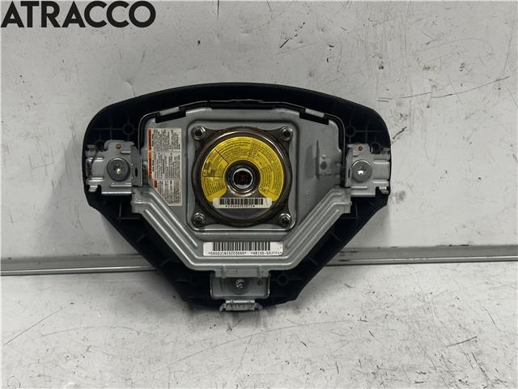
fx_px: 718
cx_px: 259
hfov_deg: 39.7
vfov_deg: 30.3
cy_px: 194
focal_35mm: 48
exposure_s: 1/50
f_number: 1.78
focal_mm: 6.86
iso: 100
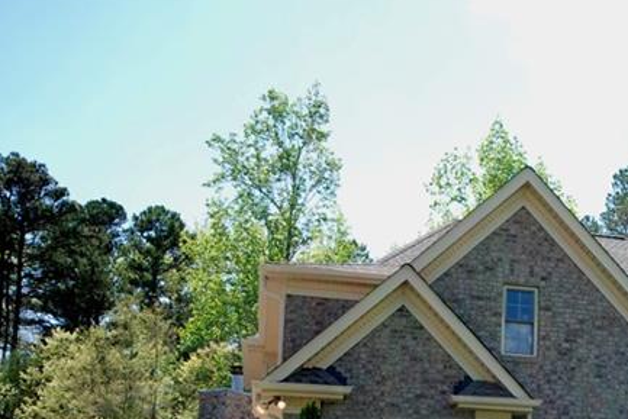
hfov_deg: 26.3
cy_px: 462
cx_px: 685
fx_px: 1239
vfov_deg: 18.5
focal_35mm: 71
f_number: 7.1
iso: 200
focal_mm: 20
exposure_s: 1/200
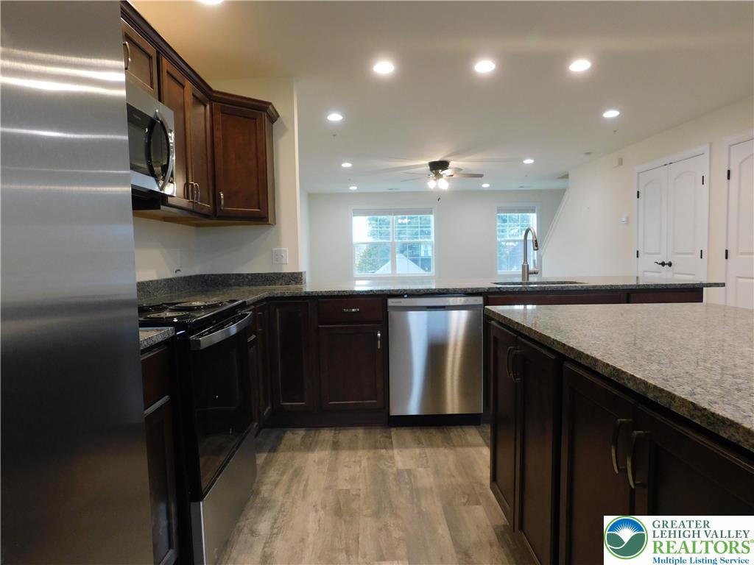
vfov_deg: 58.9
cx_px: 377
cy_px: 282
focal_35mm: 23
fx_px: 501
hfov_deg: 73.9
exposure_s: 1/30
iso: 200
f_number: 3
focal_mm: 4
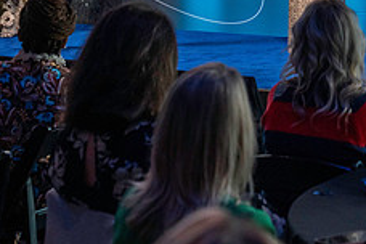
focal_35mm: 140
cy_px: -35
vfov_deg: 9.7
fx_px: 1423
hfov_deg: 14.4
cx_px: 360
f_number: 4.5
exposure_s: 1/200
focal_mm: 55
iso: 4000
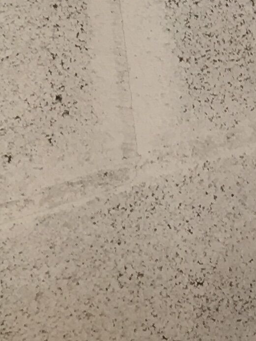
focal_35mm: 169
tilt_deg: -16.8
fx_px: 1666
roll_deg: -0.9
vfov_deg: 11.4
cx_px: 745
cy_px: -108
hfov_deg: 7.7
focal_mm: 4.15
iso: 25
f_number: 2.2
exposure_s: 1/123
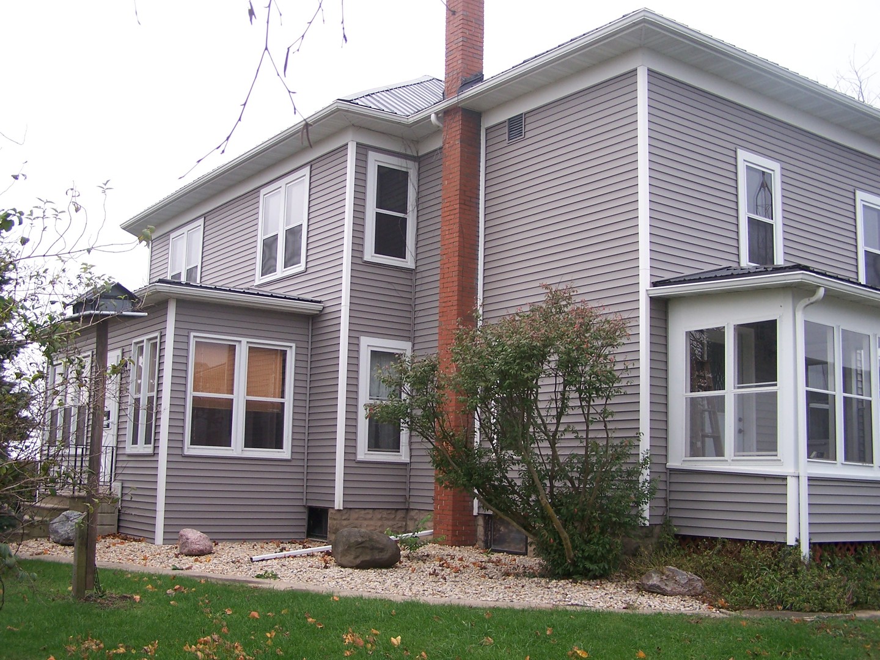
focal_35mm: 38
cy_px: 330
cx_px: 440
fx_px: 966
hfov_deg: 49.0
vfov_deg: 37.7
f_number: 2.8
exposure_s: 1/100
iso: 80
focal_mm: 6.3
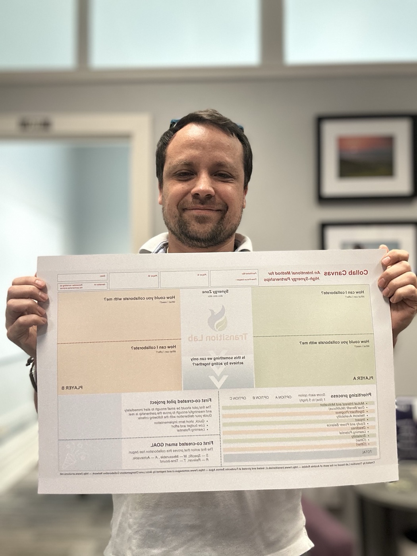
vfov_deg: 60.0
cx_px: 208
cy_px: 278
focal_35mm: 30
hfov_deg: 46.8
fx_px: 482
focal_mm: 2.69
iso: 125
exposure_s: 1/55
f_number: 1.9
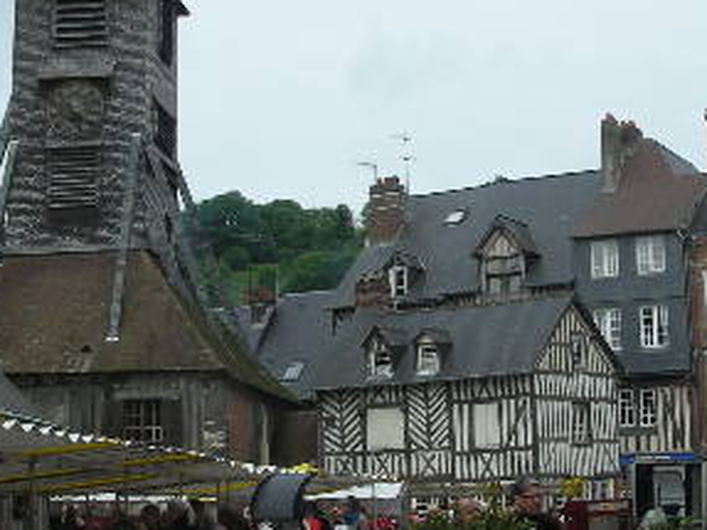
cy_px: 227
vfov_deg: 18.9
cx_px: 456
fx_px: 1592
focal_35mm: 78
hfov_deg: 24.9
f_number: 8.5
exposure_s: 1/80.1
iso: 50
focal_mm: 5.8
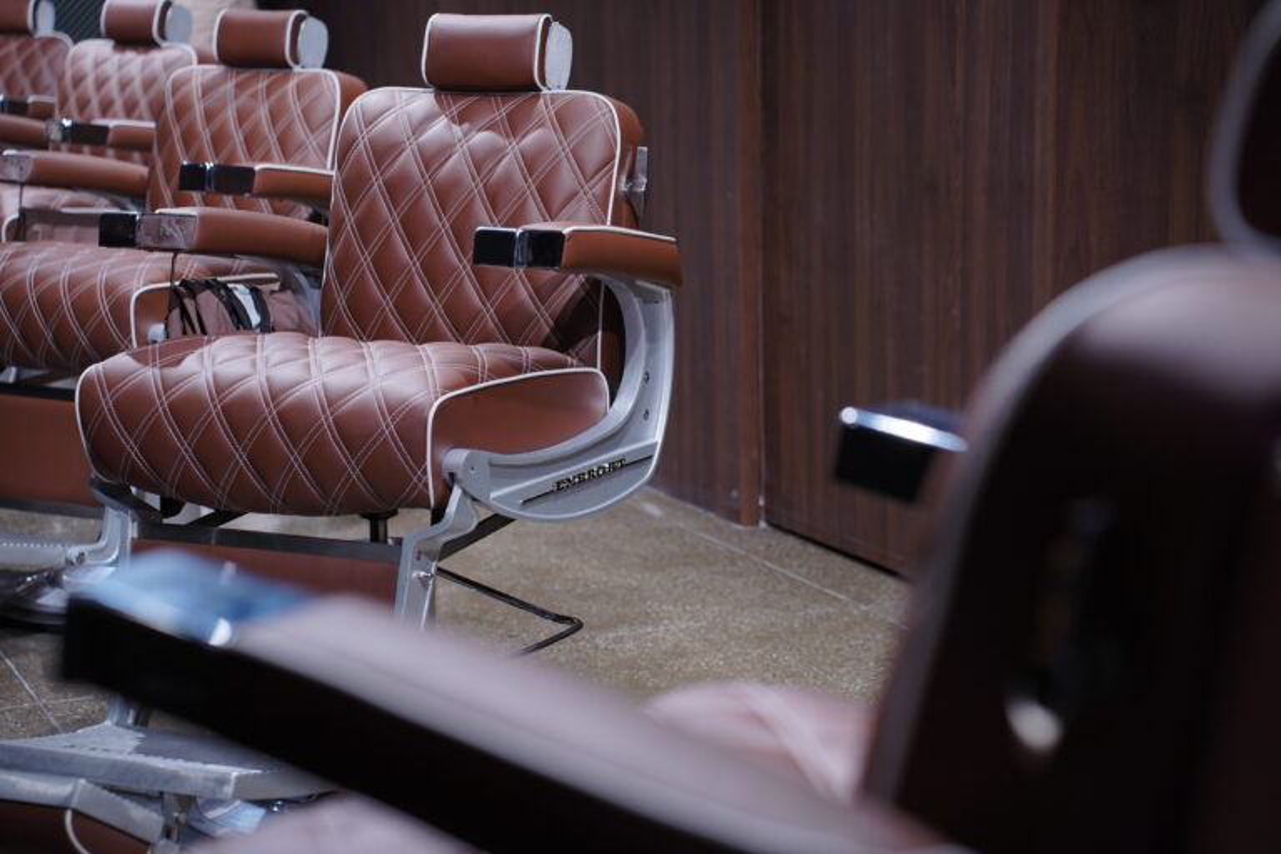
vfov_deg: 18.2
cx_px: 640
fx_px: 2669
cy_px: 427
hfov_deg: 27.0
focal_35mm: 75
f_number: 4
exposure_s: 1/100
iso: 400
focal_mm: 75
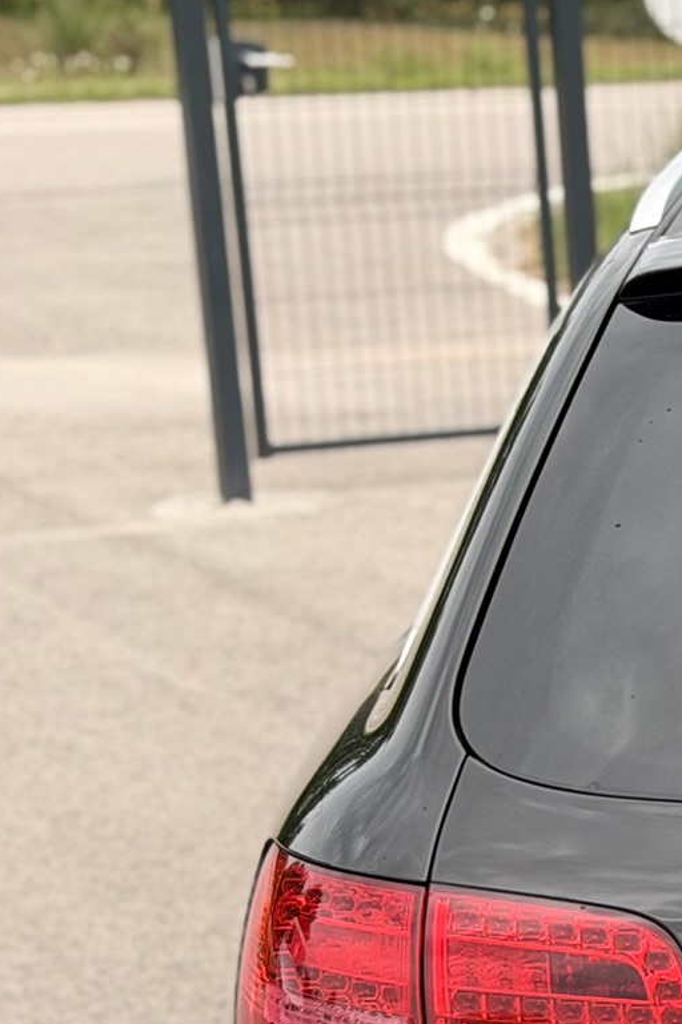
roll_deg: +0.0
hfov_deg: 9.7
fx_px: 3783
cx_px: 1281
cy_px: 988
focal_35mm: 133
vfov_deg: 15.2
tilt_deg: -15.5
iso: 80
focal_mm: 6.76
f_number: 1.78
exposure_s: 1/1185
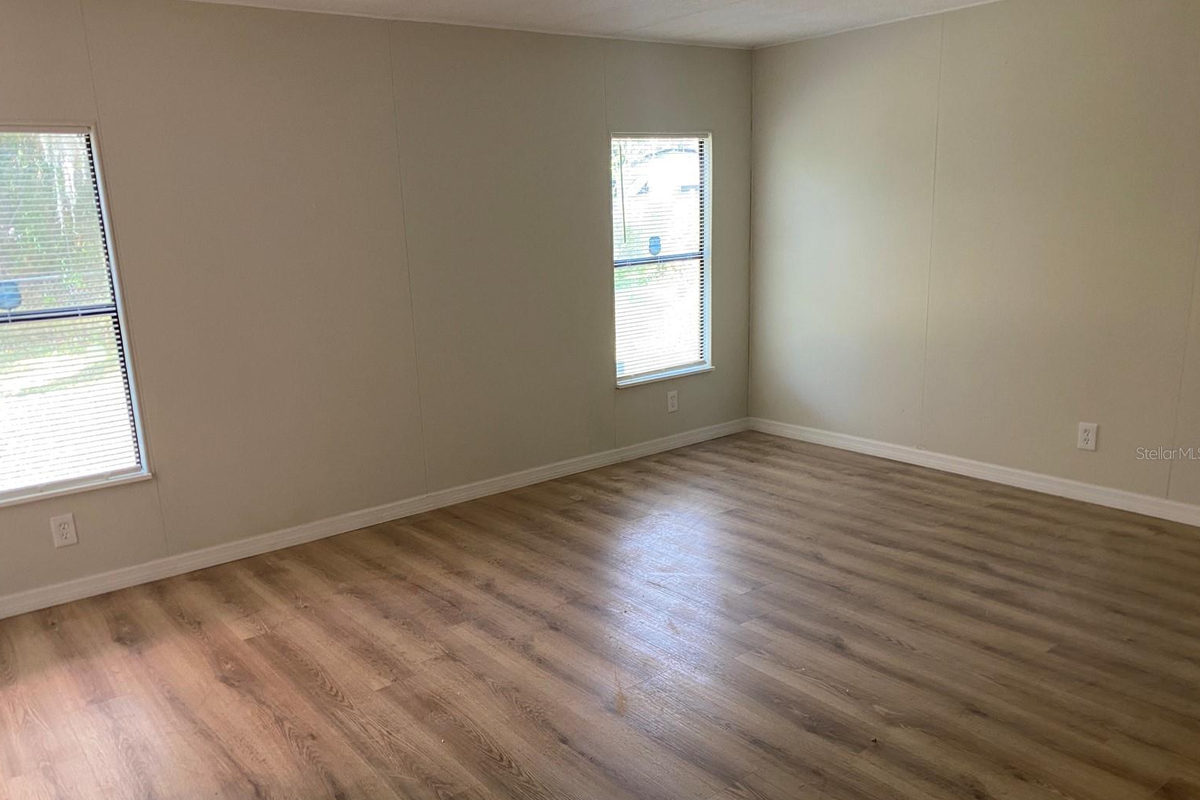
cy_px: 453
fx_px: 933
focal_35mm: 28
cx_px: 588
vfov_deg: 46.3
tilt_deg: -14.1
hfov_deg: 65.5
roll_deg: +1.2
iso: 125
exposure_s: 1/60
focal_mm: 4.25
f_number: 1.8
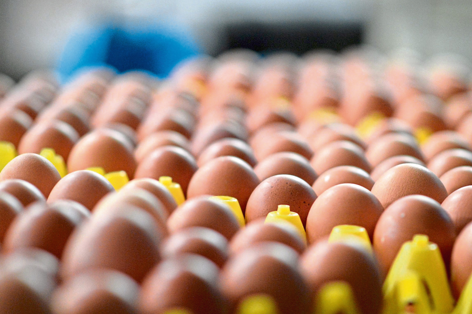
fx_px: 1828
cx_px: 251
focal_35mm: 140
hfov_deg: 14.7
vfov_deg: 9.8
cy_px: 152
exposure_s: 1/125
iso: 1600
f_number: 1.8
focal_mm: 85
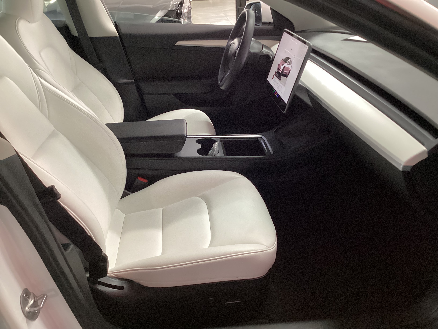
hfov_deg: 58.4
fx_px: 392
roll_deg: +1.9
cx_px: 219
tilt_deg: -27.0
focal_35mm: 31
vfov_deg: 45.4
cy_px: 164
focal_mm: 3.3
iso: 320
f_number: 2.4
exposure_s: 1/33
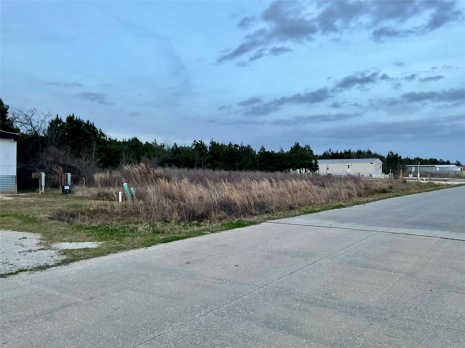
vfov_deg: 48.2
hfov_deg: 61.7
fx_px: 390
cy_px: 174
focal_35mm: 29
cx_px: 232
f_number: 1.8
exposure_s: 1/120
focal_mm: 3
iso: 50
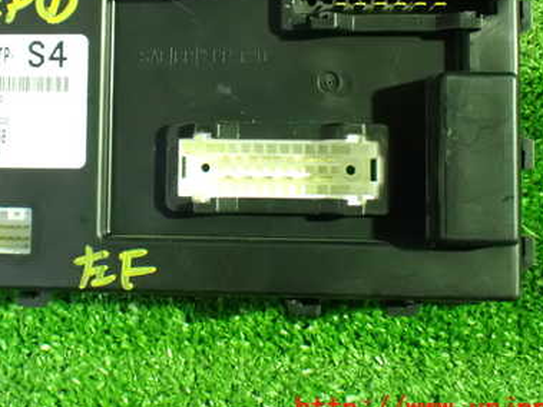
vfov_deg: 25.4
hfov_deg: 33.5
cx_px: 189
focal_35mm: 57
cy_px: 106
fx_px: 894
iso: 1600
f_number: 2.5
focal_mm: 6.37
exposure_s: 1/30
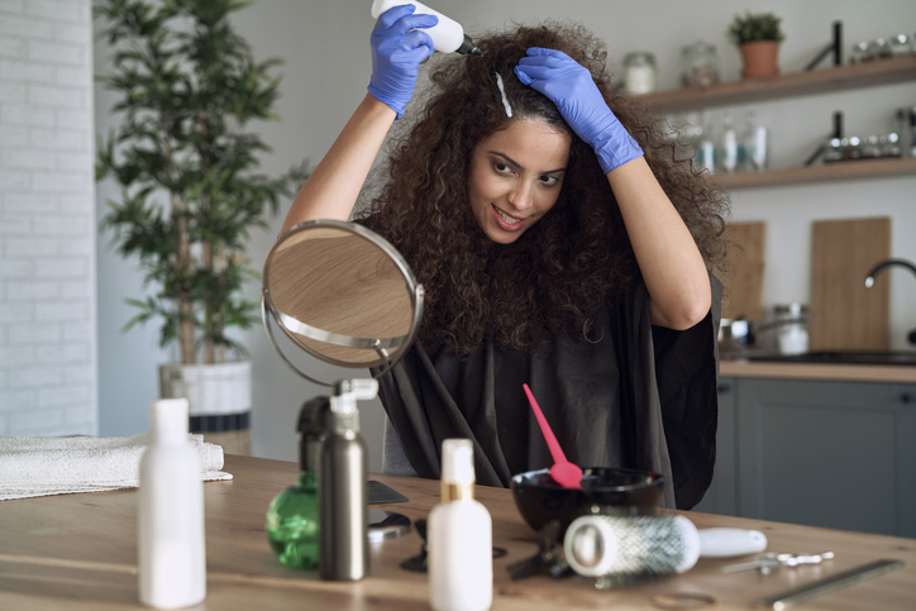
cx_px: 458
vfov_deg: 27.0
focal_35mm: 50
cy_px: 306
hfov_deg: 39.6
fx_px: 1272
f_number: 2.5
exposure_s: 1/125
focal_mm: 50
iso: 320
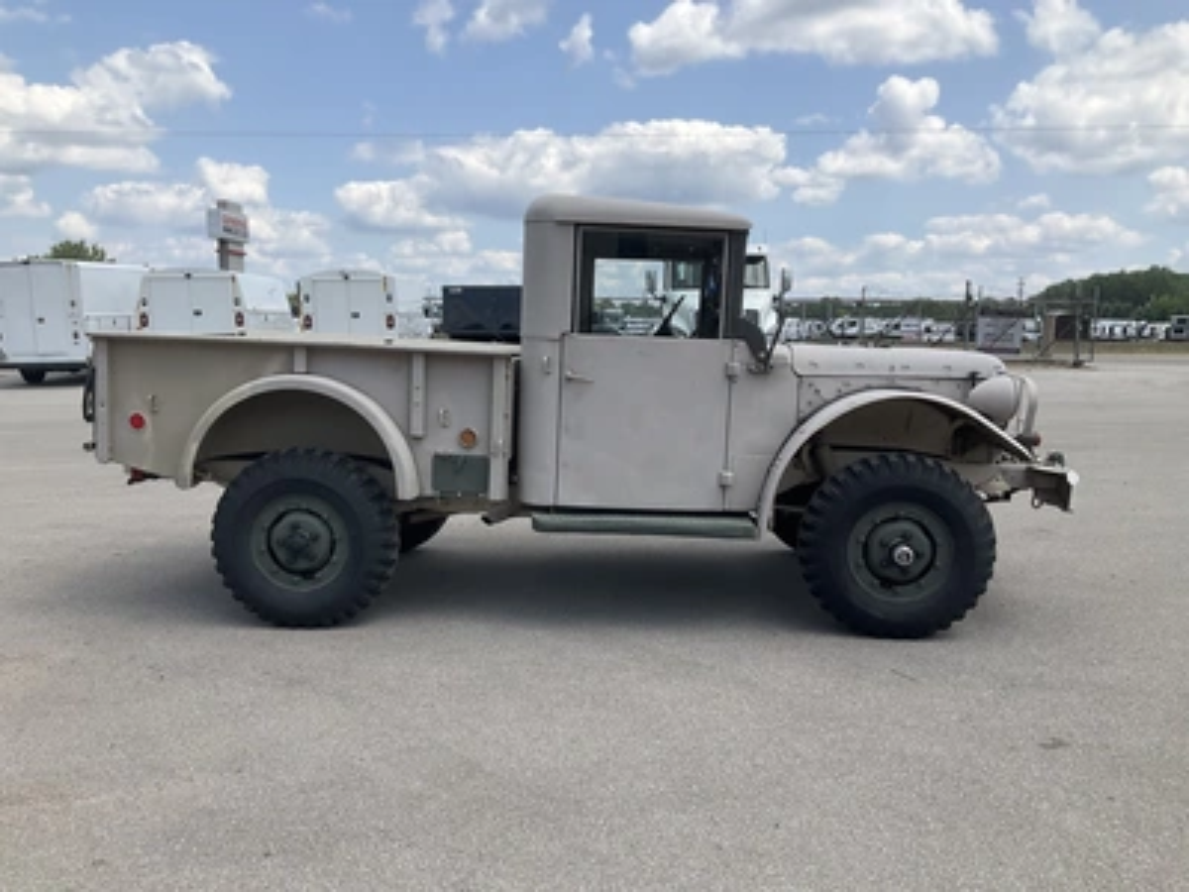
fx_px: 996
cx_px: 594
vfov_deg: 48.2
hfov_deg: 61.7
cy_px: 446
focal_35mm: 29
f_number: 1.8
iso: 25
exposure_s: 1/1848
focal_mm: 3
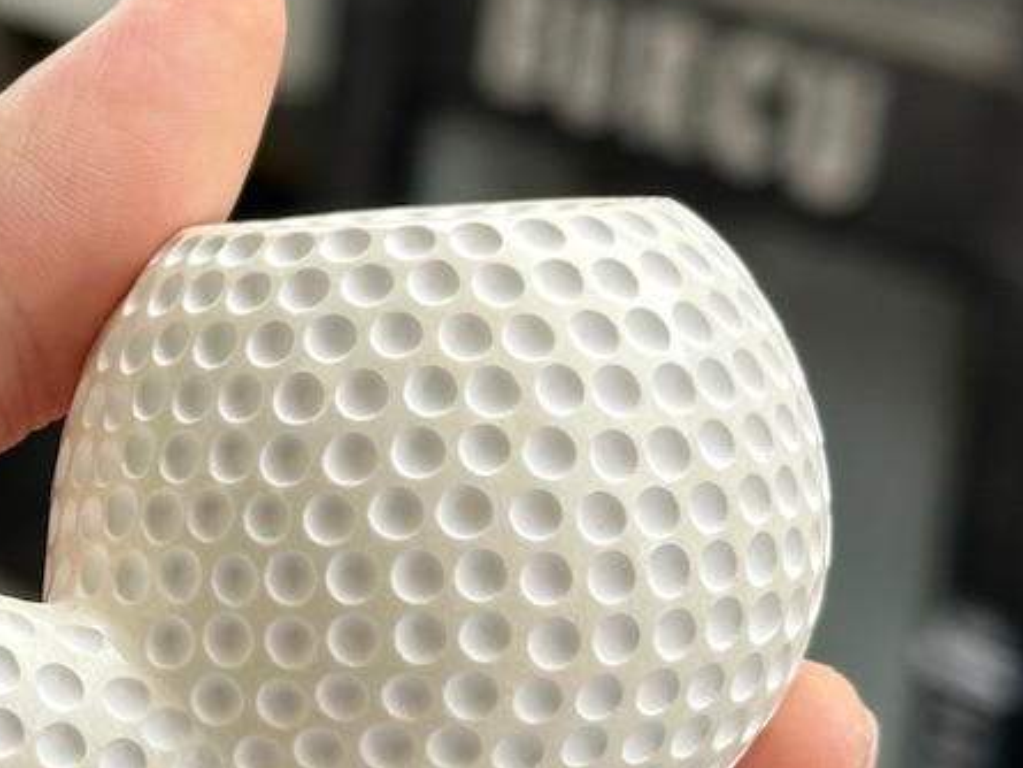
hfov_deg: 13.8
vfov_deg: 10.8
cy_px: 368
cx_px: -294
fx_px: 4079
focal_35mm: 138
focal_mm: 6.86
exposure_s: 1/407
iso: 64
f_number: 1.78
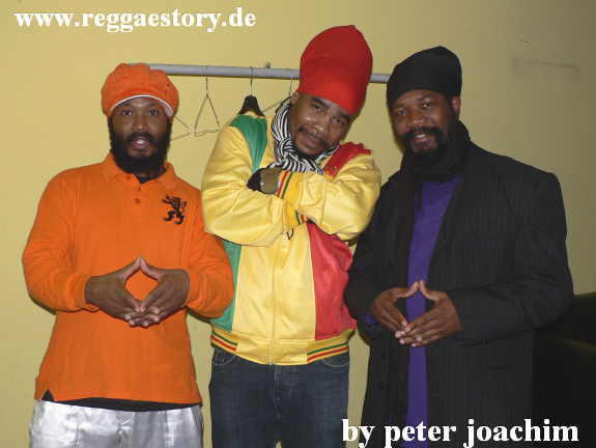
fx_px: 603
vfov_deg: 40.7
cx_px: 298
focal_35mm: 35
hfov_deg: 52.6
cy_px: 224
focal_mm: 6
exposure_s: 1/60
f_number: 2.8
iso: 100
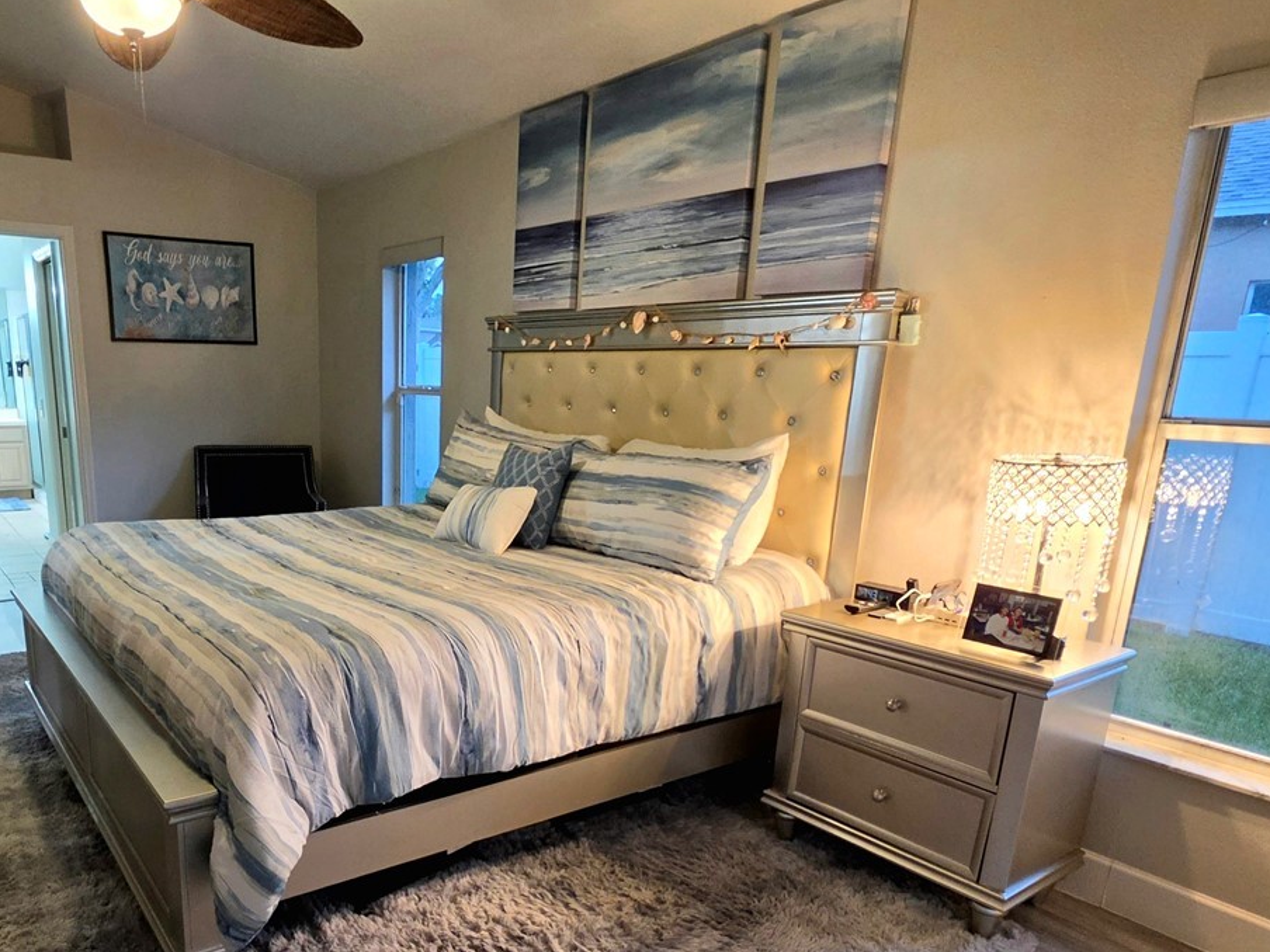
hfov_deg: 72.2
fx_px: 844
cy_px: 628
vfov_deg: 57.7
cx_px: 447
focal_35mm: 23
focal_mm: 2.2
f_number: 1.9
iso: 320
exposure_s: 1/60.2
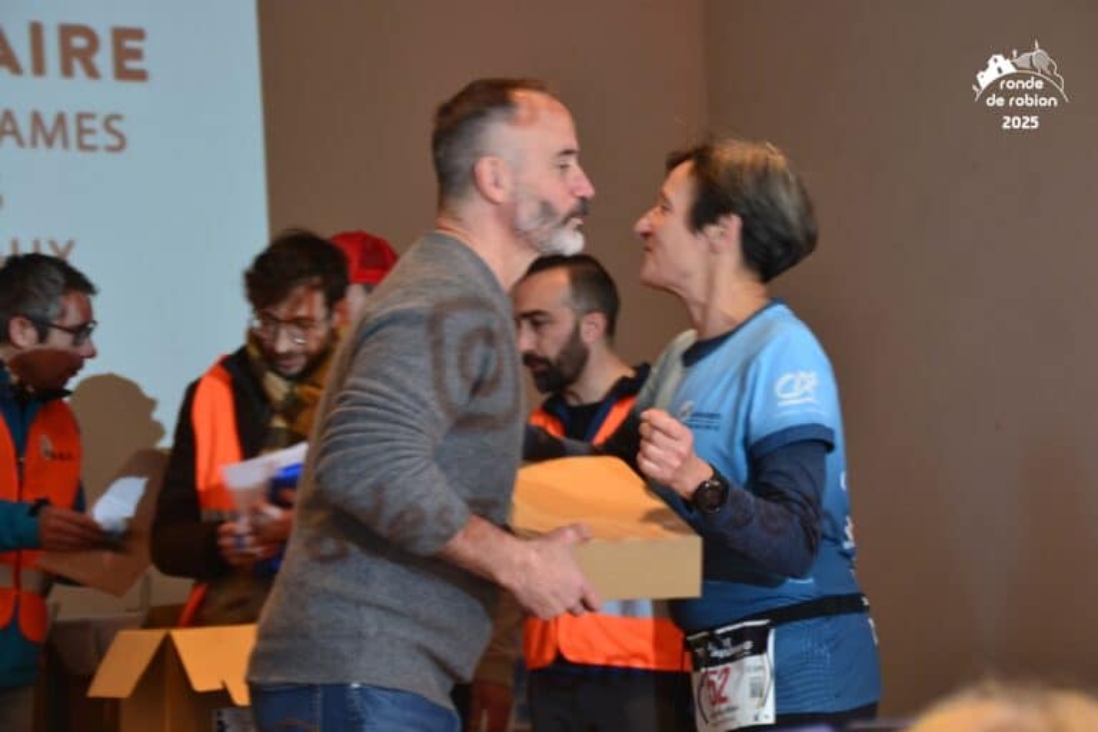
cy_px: 366
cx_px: 549
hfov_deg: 17.1
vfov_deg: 11.4
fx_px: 3660
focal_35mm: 120
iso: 800
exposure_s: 1/40
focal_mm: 80
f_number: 5.6
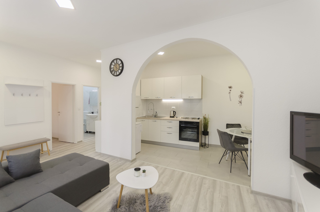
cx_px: 160
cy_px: 106
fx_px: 133
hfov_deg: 100.5
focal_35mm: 15
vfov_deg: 77.1
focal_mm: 10
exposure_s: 1/60
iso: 320
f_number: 4
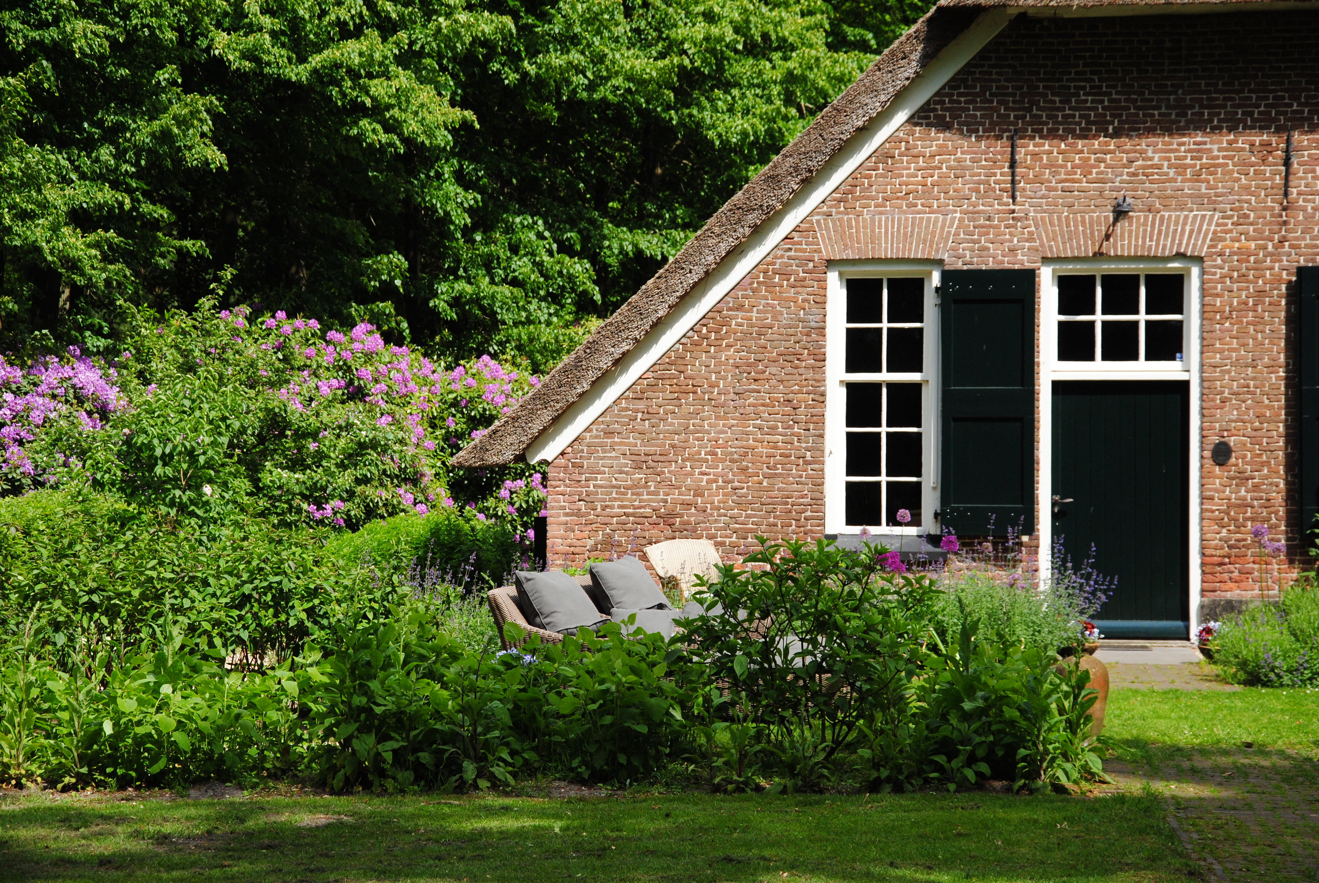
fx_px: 4402
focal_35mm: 120
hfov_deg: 17.0
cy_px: 442
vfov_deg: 11.5
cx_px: 660
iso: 400
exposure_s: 1/800
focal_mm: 80
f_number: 7.1
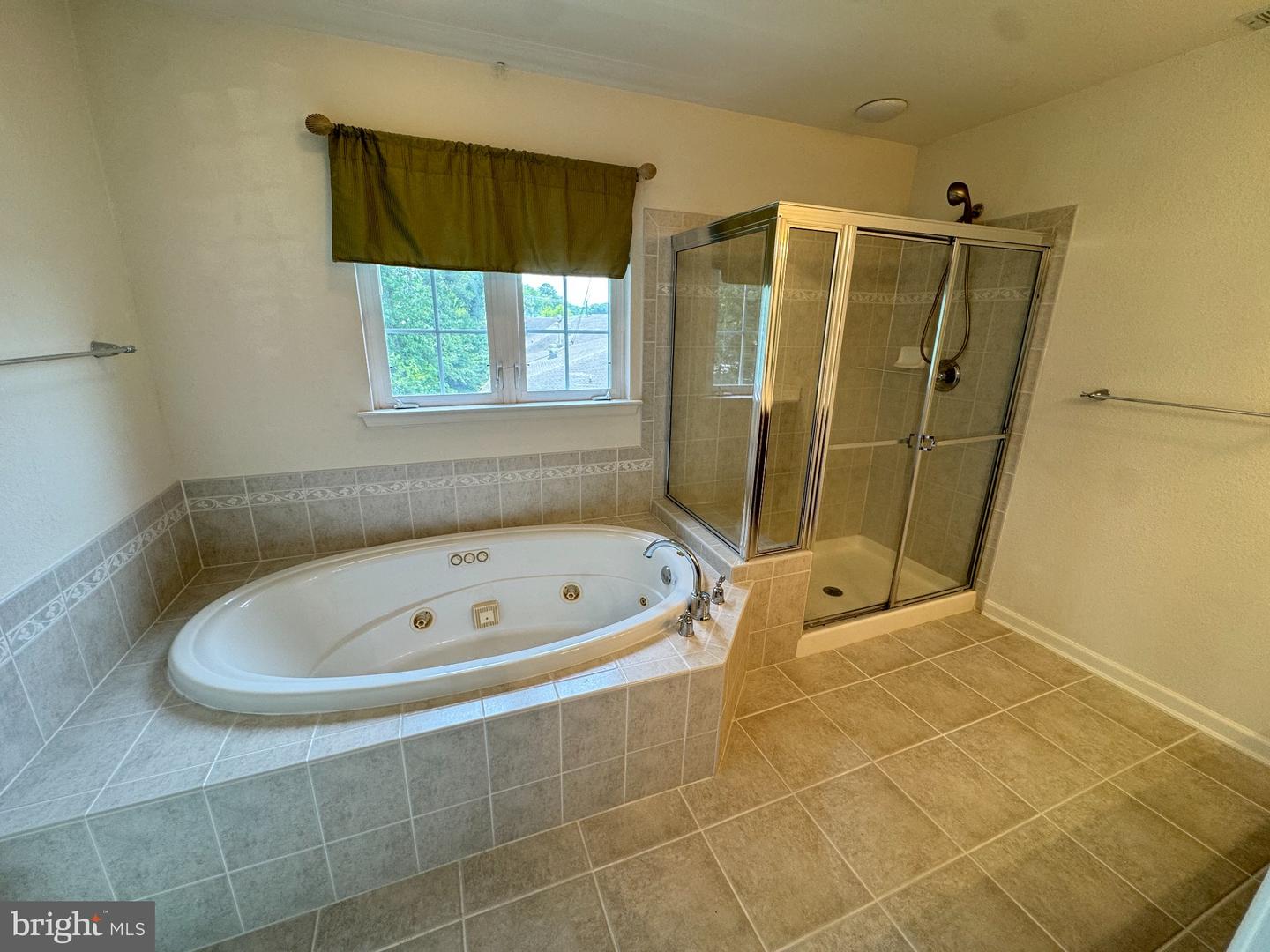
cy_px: 476
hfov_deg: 102.1
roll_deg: -1.0
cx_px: 635
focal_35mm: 14
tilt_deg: -16.5
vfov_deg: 85.7
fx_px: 514
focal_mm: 2.22
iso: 160
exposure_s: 1/120
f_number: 2.2
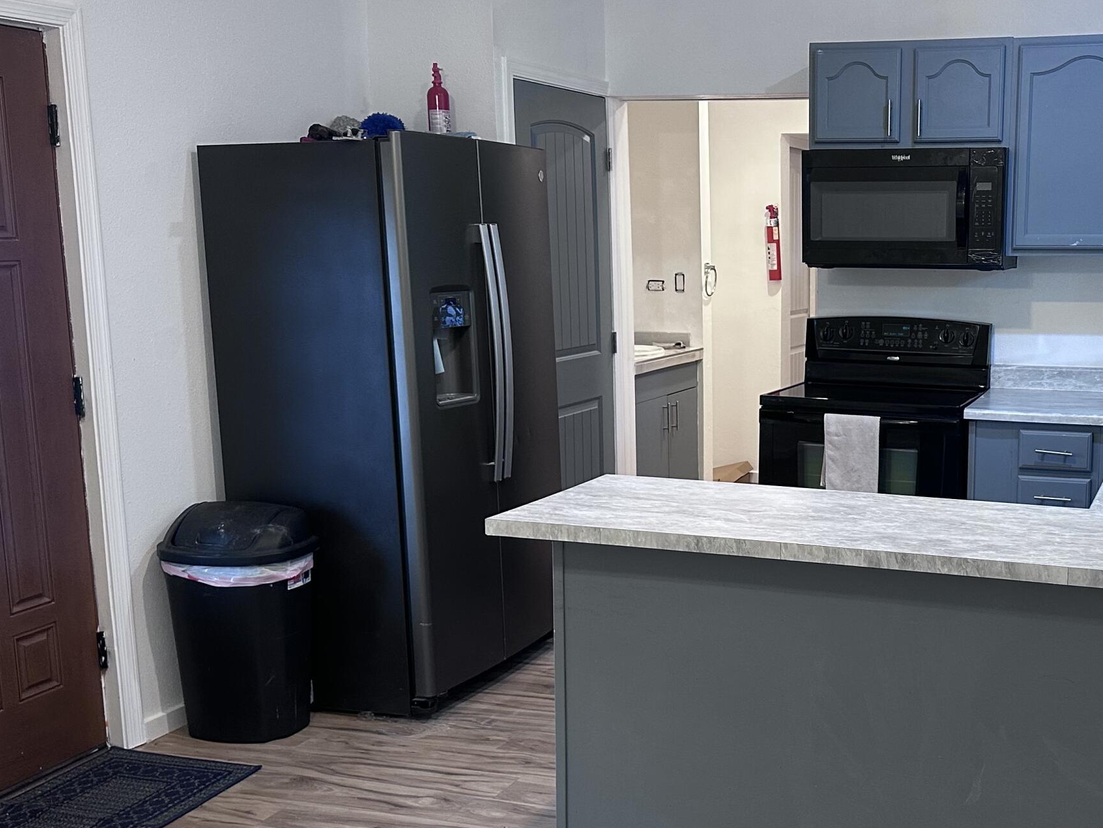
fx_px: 1338
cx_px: 839
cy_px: 464
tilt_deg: -9.7
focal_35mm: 42
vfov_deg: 34.3
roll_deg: +0.1
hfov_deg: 43.2
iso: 200
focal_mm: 6.86
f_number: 1.78
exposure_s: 1/60
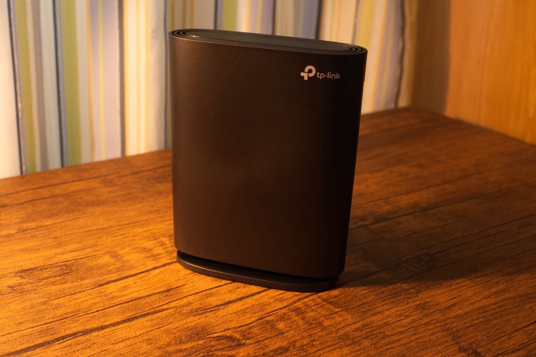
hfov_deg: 37.9
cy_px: 178
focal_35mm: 52
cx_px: 268
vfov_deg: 25.8
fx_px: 782
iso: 1600
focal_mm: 35
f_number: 6.3
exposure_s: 1/80
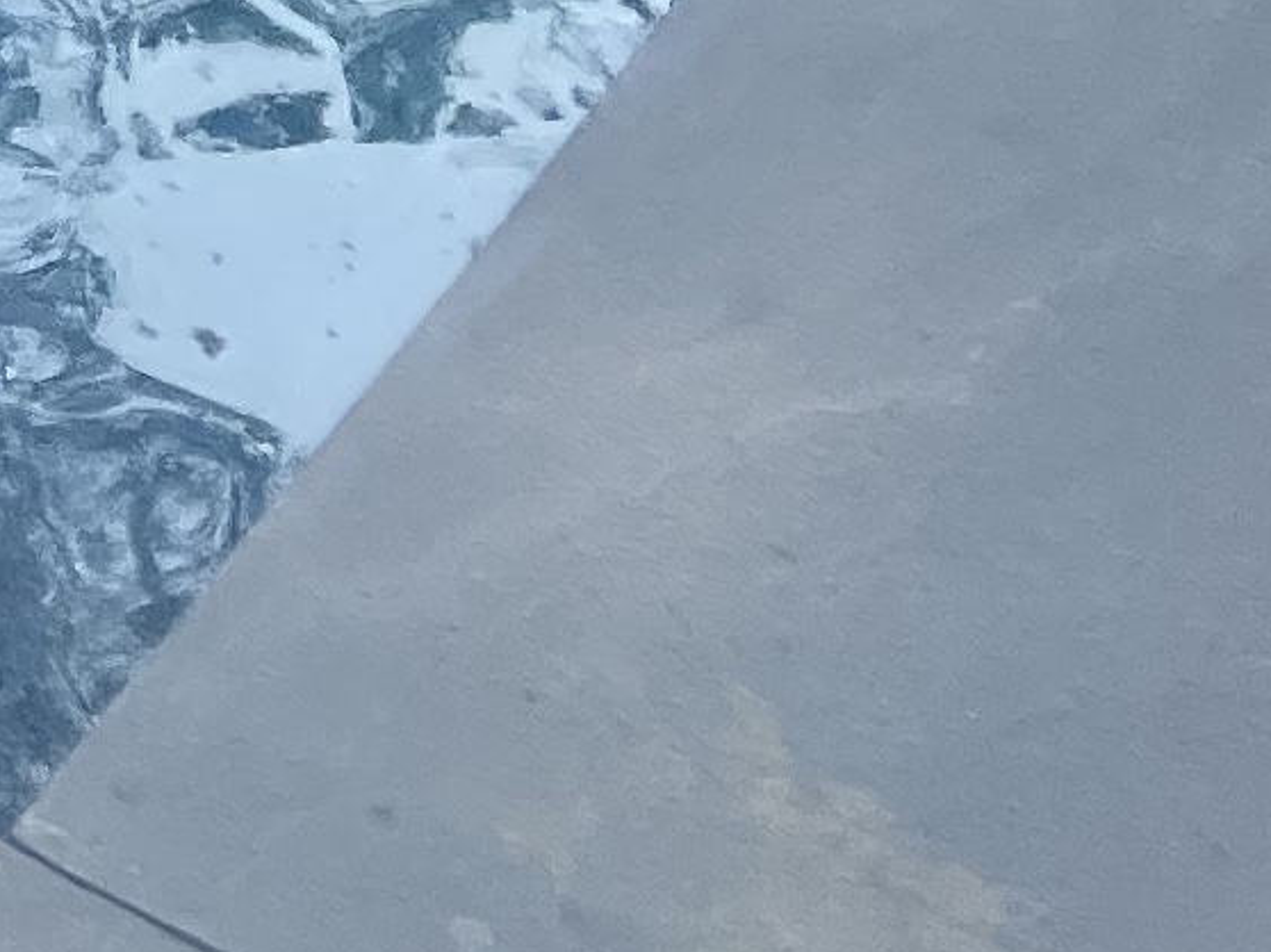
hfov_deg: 8.7
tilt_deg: -24.3
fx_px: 6900
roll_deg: +1.1
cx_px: -2553
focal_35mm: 188
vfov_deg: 7.2
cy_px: -1697
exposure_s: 1/932
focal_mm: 4.2
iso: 50
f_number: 1.6
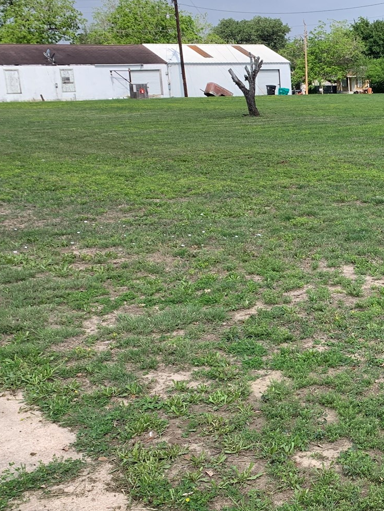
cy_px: 301
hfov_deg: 24.8
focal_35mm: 54
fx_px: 798
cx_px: 442
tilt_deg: -17.4
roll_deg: +0.5
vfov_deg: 35.4
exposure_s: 1/1387
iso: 25
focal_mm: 4.25
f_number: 1.8
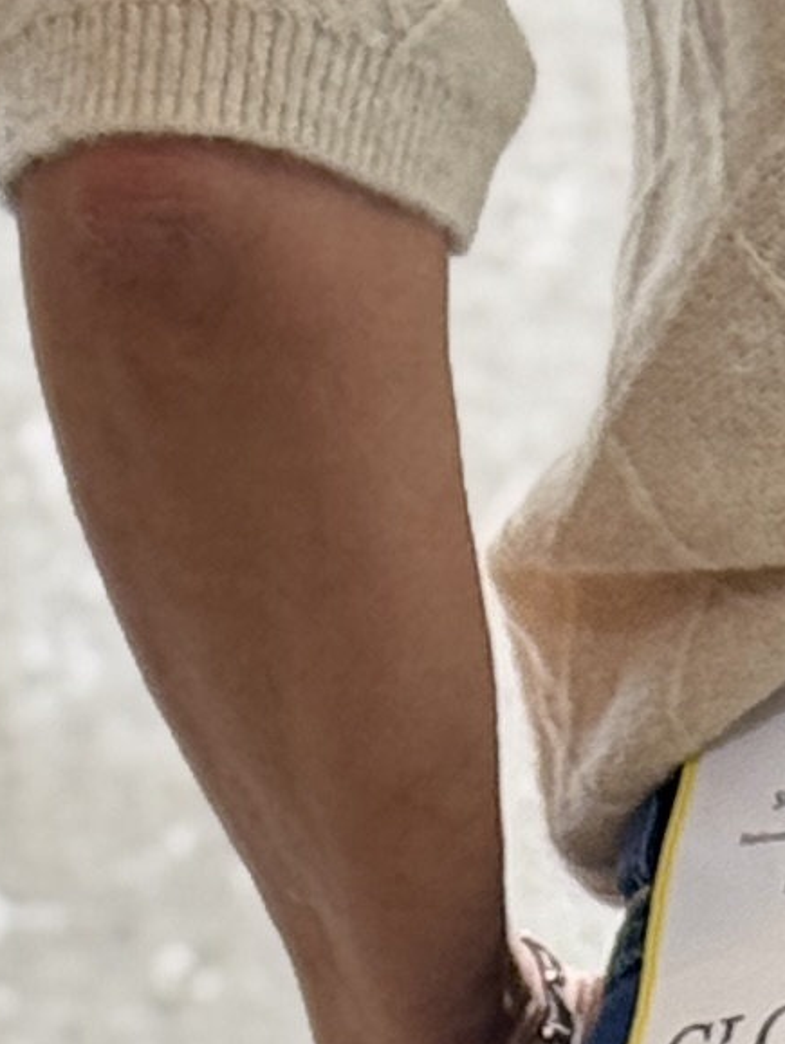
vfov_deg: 5.5
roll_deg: -0.2
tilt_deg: -4.8
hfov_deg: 4.4
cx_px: 1723
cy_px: 3300
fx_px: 10088
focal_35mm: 334
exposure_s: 1/50
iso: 64
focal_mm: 6.76
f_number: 1.78
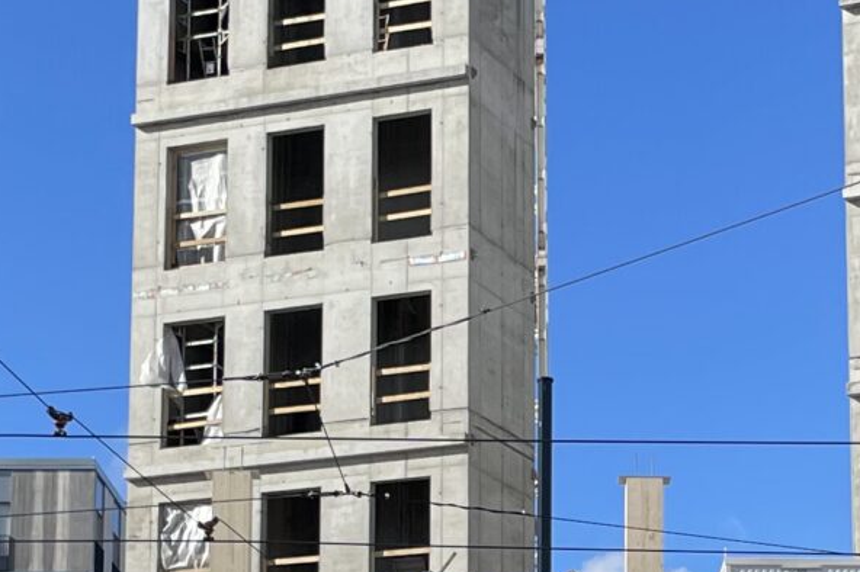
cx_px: 687
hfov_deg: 17.4
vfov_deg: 11.5
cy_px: 616
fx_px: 2793
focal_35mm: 117
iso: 32
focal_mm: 4.2
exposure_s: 1/3861
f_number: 1.6
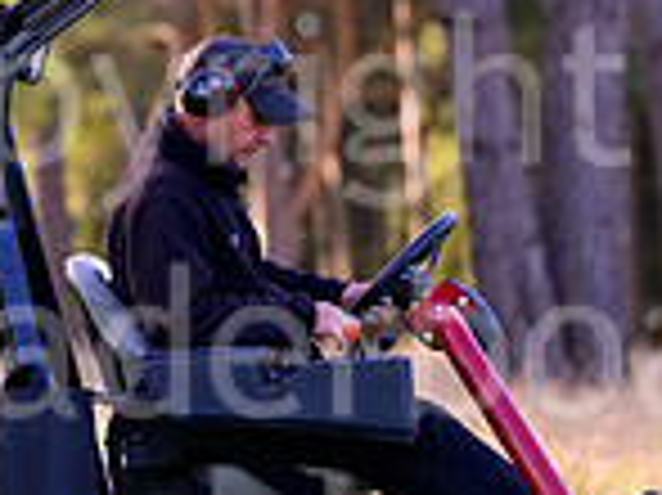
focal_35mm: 626
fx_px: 11962
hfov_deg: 3.2
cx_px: 351
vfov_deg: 2.4
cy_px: 385
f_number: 4
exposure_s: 1/640
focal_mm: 165
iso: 640
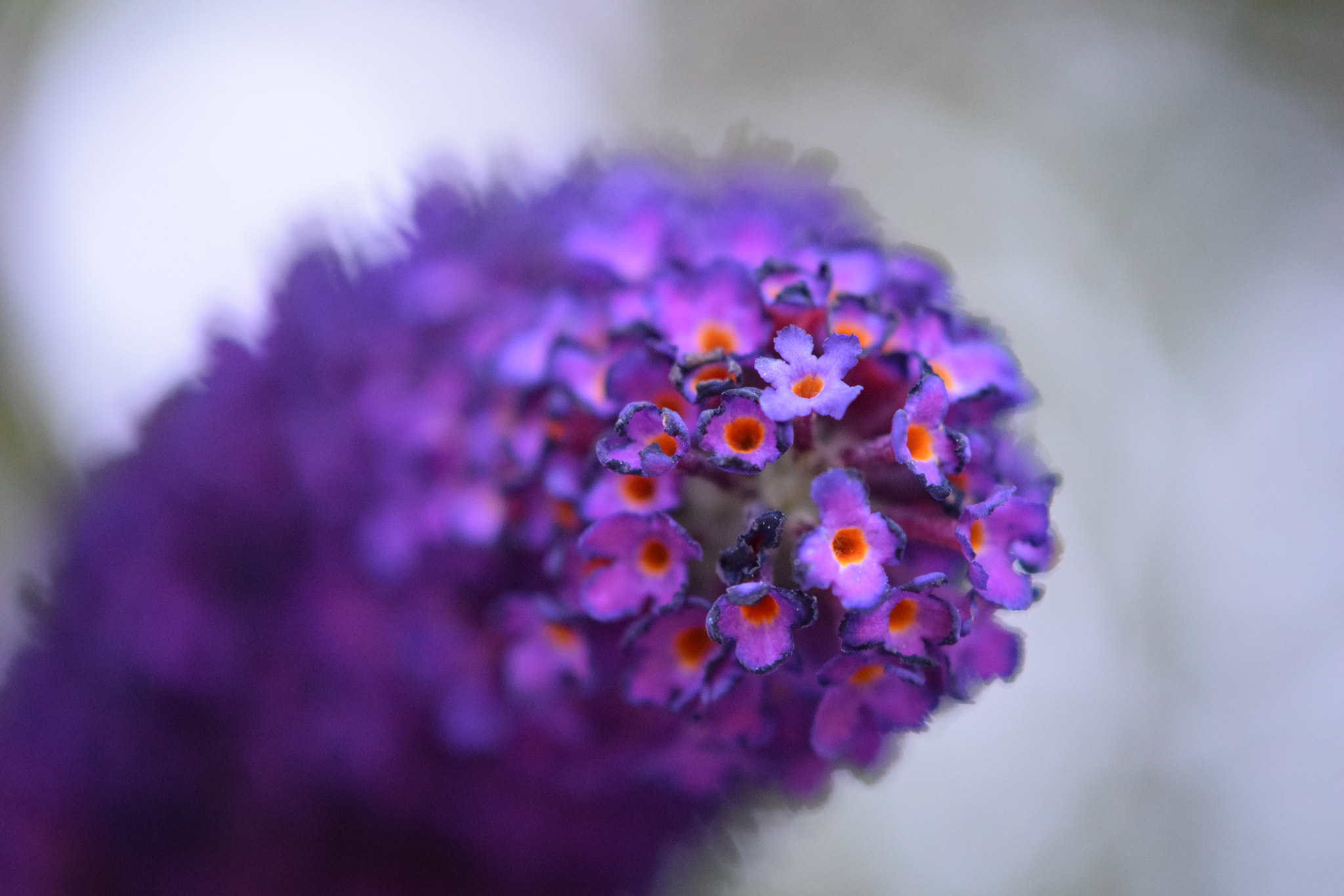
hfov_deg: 16.1
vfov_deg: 10.8
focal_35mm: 128
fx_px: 4759
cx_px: 672
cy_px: 448
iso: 3200
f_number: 4
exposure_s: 1/320
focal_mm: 85
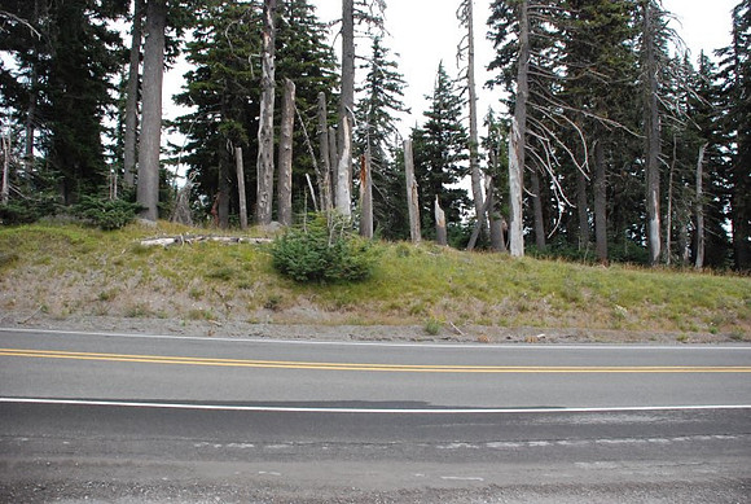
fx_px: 564
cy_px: 252
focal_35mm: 27
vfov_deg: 48.1
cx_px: 376
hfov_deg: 67.3
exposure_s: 1/4000
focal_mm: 18
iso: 1600
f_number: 4
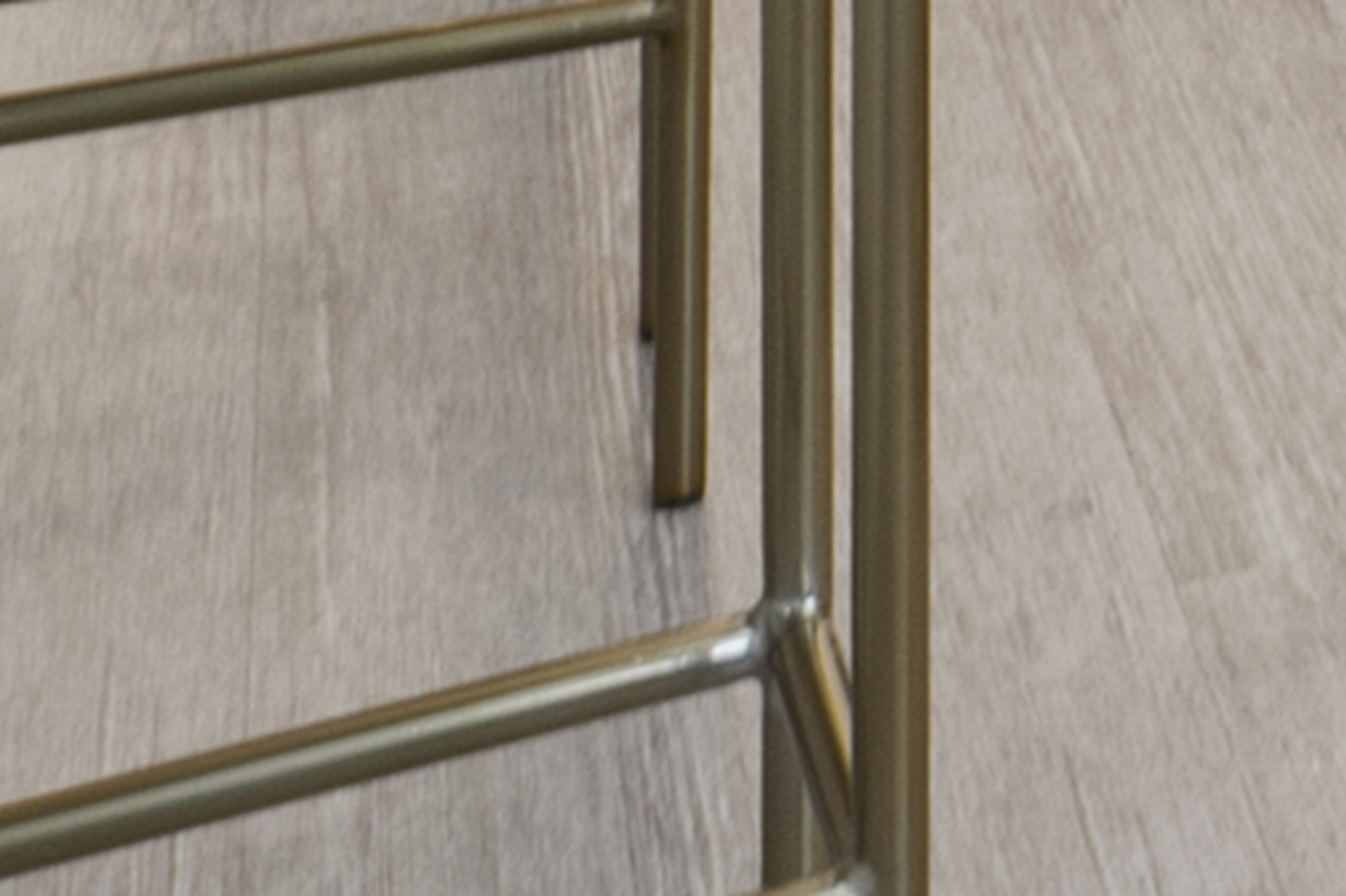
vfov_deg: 9.2
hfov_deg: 12.9
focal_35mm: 120
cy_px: -1772
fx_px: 4485
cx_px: 3265
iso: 320
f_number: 13
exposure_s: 2.5
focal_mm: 10
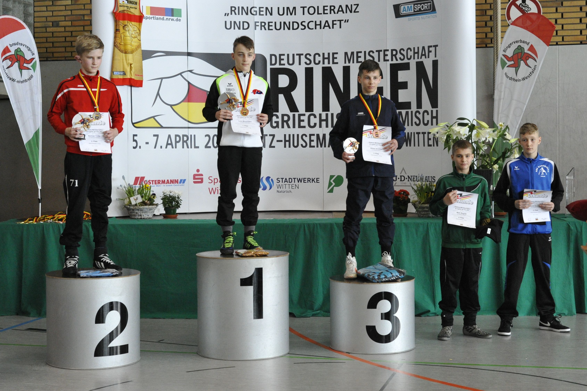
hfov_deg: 39.6
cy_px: 196
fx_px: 815
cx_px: 294
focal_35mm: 50
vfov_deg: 27.0
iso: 5000
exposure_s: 1/640
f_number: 5
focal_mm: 50
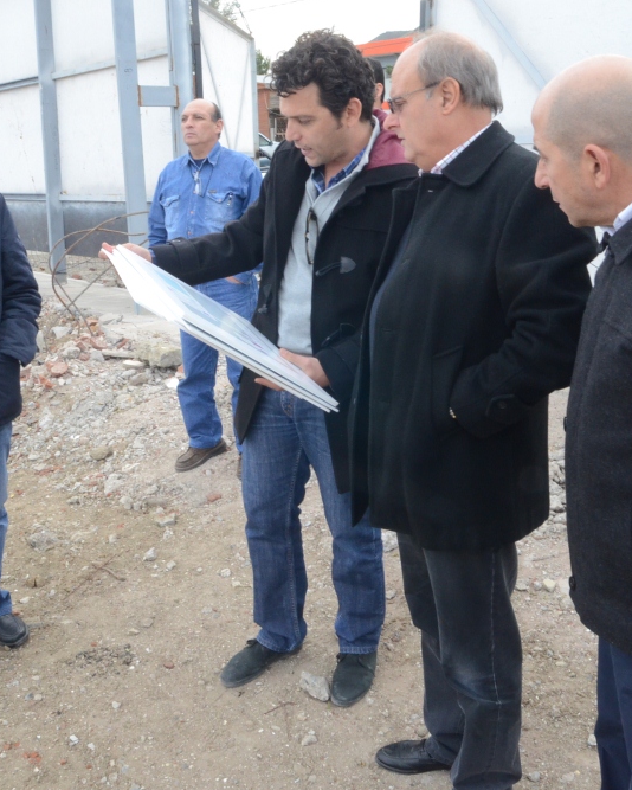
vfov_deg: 27.5
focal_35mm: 69
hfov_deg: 22.2
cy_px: 397
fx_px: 1613
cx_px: 299
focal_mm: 32
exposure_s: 1/80
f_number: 22
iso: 1600
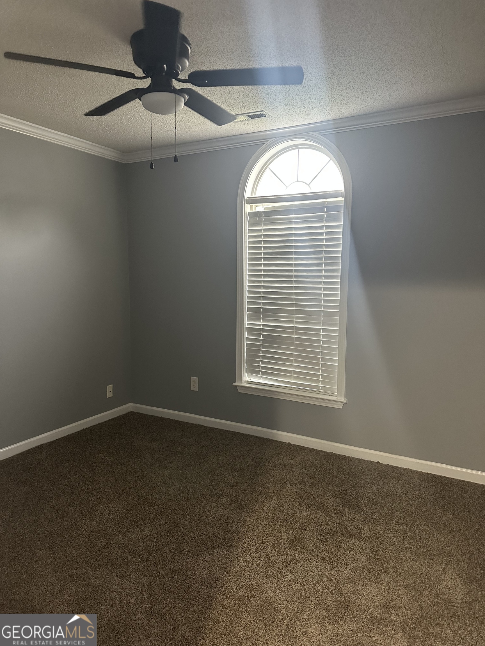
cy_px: 323
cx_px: 242
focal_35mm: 24
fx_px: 448
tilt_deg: -5.6
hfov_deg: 56.8
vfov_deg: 71.6
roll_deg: -1.4
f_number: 1.78
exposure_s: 1/40
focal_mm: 6.86
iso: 640
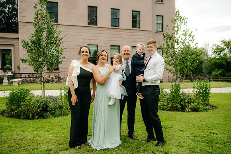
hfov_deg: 53.1
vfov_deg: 36.9
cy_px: 77
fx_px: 231
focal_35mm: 36
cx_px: 116
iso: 100
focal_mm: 35
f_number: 2.2
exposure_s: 1/500
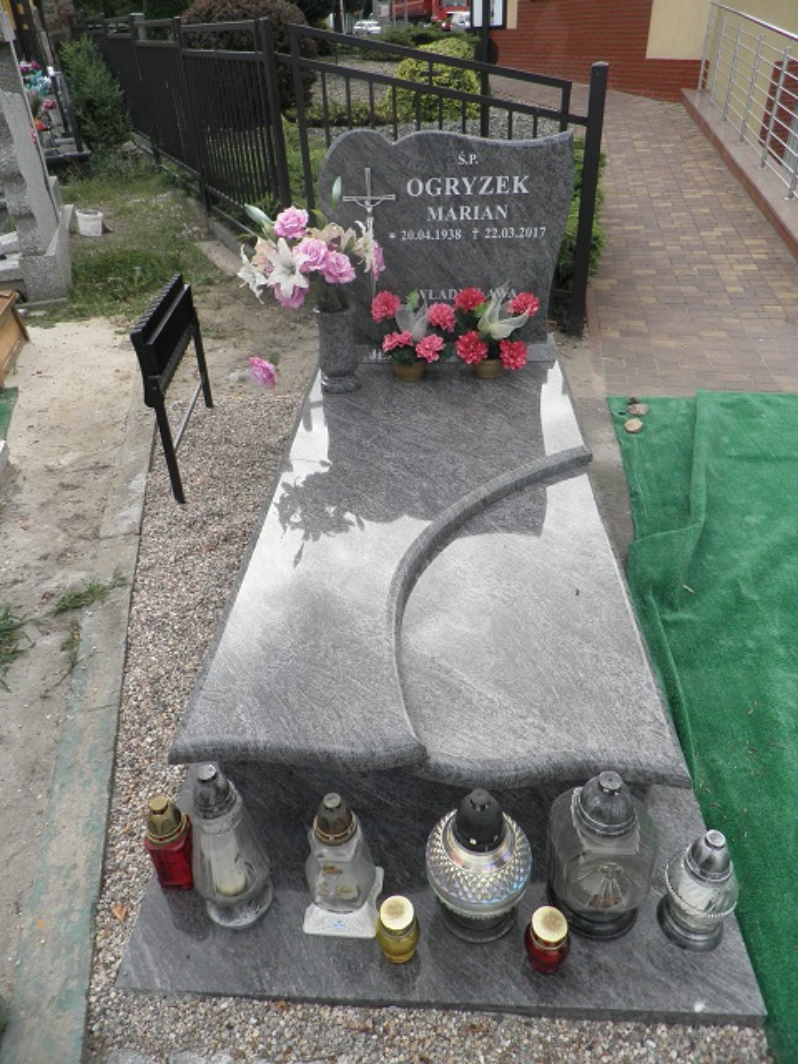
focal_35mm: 24
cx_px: 399
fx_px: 738
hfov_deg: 56.8
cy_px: 532
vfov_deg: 71.6
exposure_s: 1/320
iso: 64
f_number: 3.3
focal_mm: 4.3
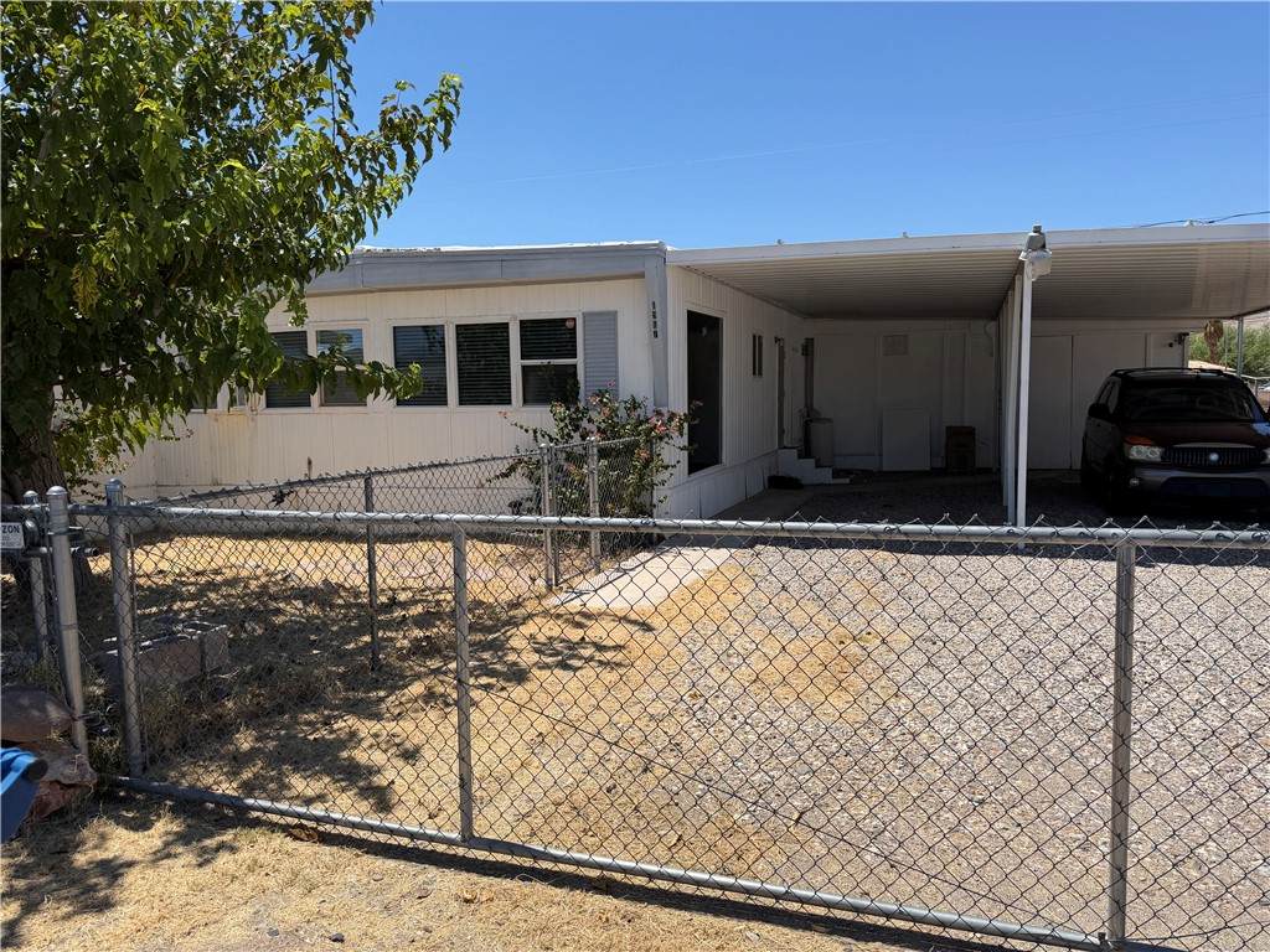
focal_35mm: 24
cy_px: 476
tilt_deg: -4.5
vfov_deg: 56.8
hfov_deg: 71.6
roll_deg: +0.7
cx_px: 635
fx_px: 881
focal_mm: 6.76
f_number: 1.78
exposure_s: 1/5714
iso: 80
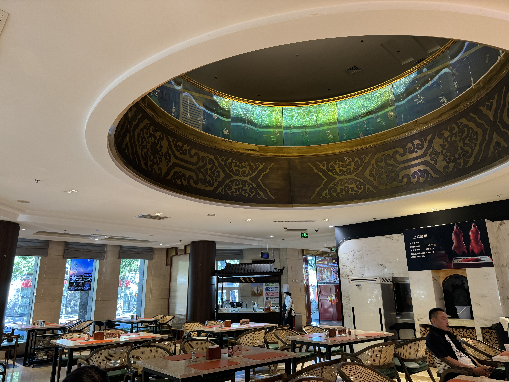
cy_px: 191
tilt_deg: +14.9
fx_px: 353
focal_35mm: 24
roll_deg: +1.2
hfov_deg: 71.6
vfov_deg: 56.8
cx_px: 254
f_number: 1.78
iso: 125
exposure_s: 1/50
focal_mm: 6.76
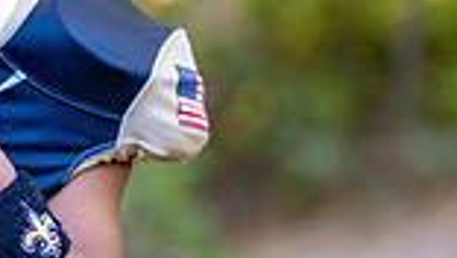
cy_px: 128
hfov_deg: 9.3
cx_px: -108
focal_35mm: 229
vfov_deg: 5.3
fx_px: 2777
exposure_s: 1/1000
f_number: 1.2
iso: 1000
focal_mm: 50
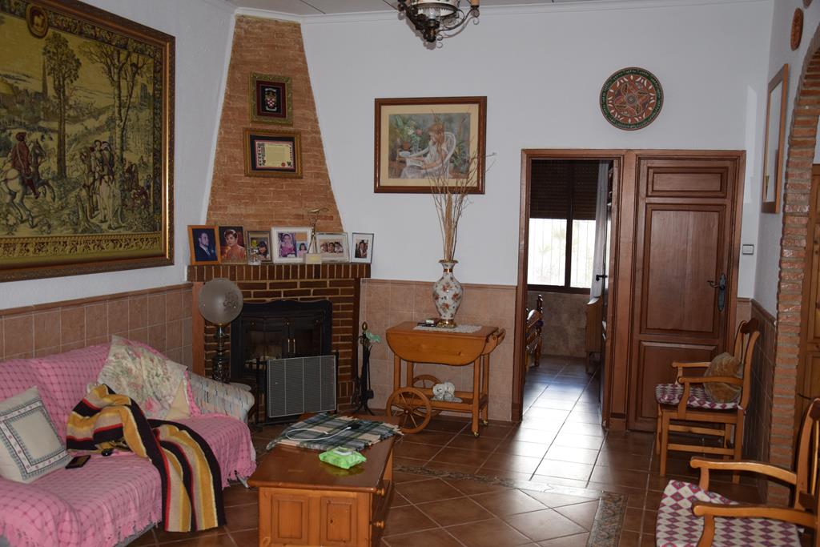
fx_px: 752
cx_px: 410
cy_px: 274
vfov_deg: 40.0
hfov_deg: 57.2
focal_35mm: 33
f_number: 3.8
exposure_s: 1/60
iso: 900
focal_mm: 22
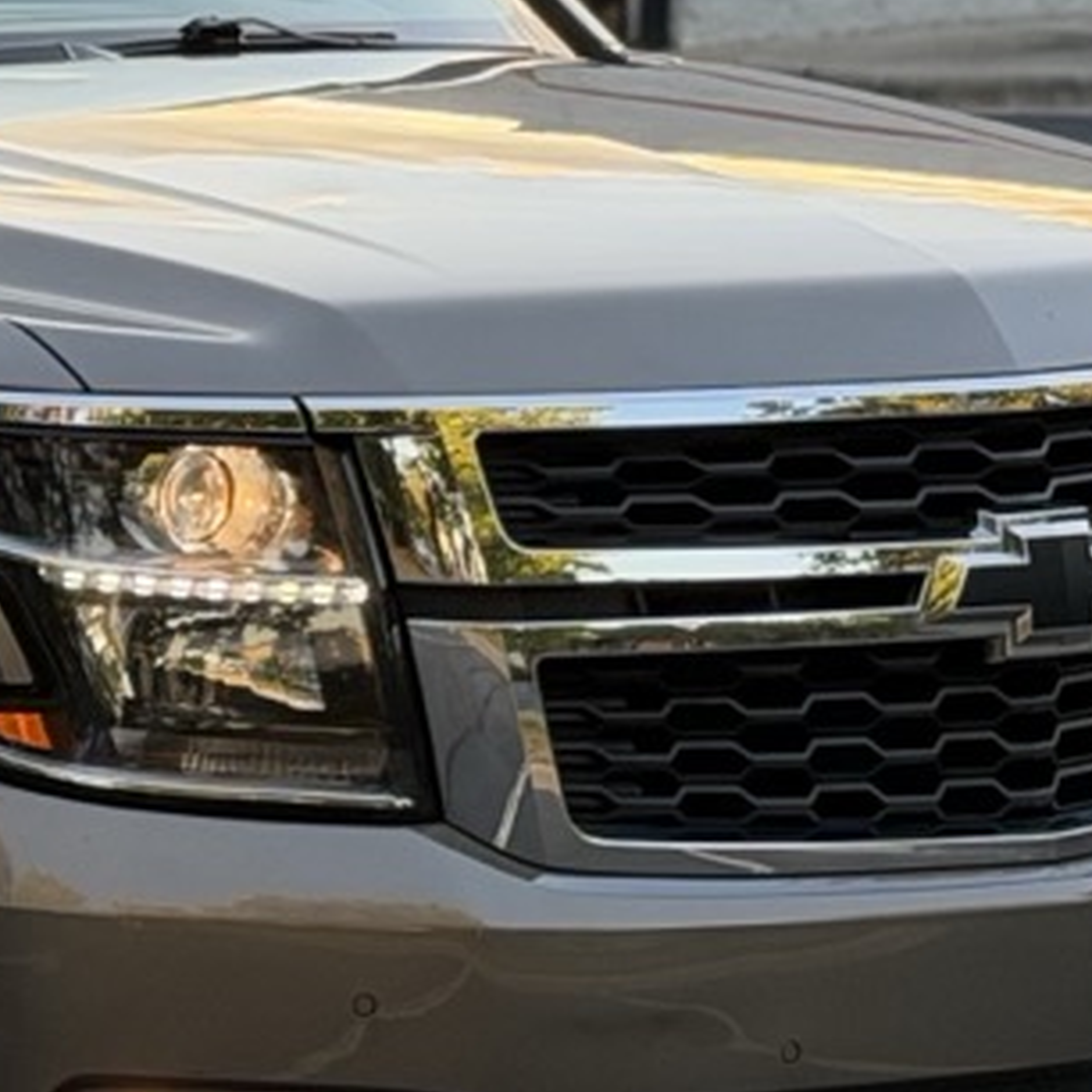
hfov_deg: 7.8
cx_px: -310
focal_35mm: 222
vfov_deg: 7.9
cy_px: 692
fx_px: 7923
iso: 80
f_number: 1.78
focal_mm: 6.76
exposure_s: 1/240
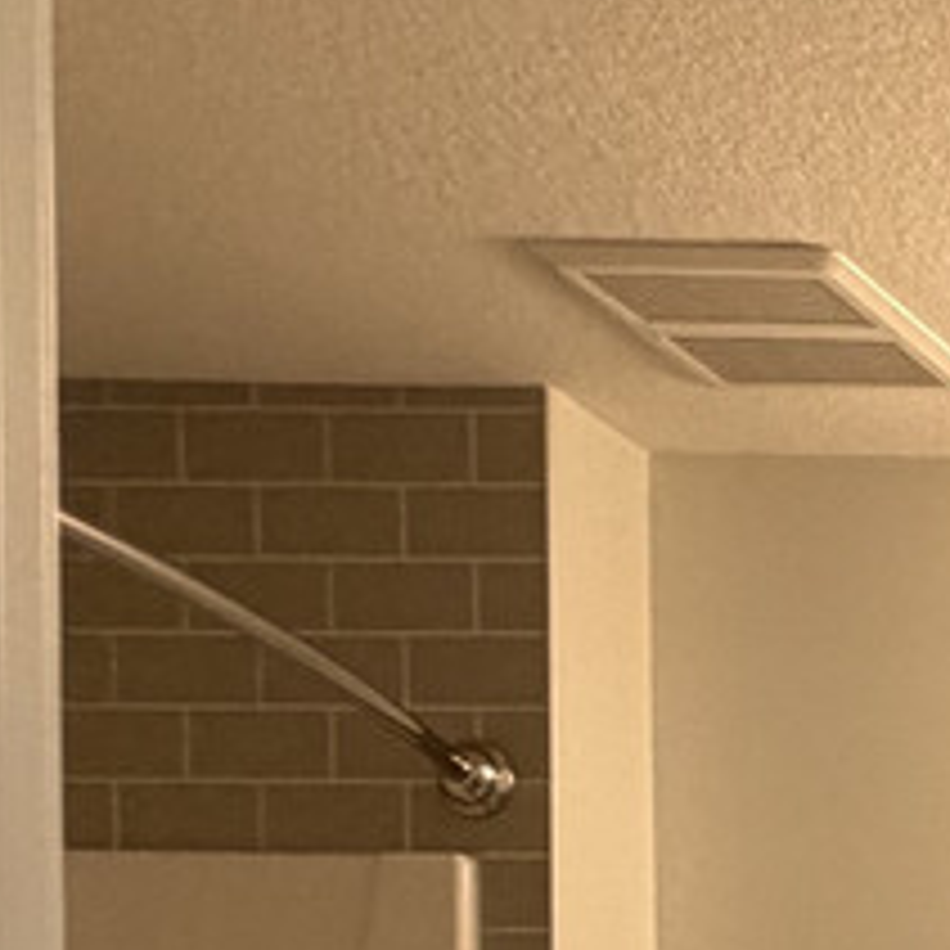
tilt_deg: -2.7
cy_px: 1765
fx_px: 2794
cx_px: 2494
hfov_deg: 12.8
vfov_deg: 16.0
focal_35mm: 90
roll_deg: -0.8
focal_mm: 2.22
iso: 250
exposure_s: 1/120
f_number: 2.2
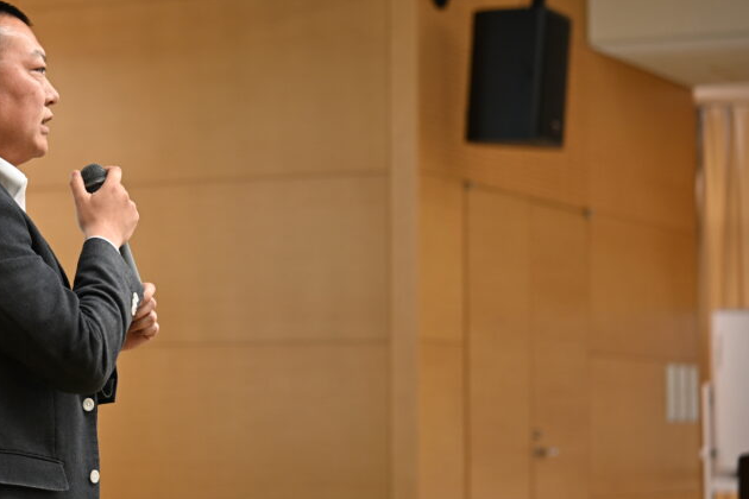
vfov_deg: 11.2
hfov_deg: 16.7
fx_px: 2538
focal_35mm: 122
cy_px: 213
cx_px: 197
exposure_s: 1/80
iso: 720
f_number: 2.8
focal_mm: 75
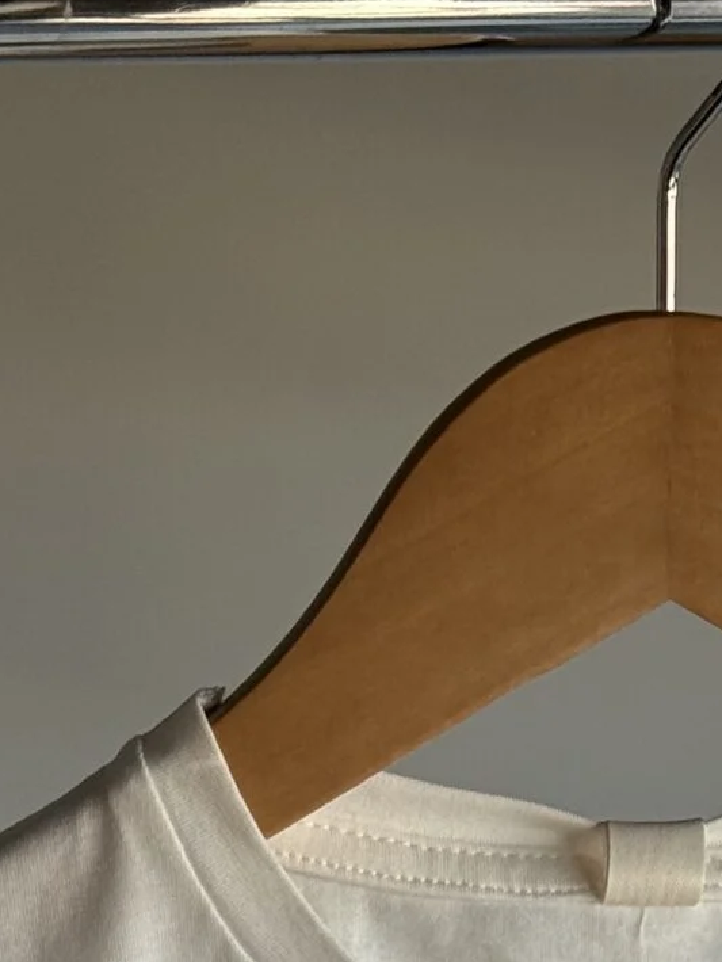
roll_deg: -0.2
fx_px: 4808
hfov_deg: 8.6
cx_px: 645
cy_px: 1681
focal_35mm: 173
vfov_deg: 10.8
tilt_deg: -18.0
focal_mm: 6.76
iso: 80
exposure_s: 1/481
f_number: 1.78
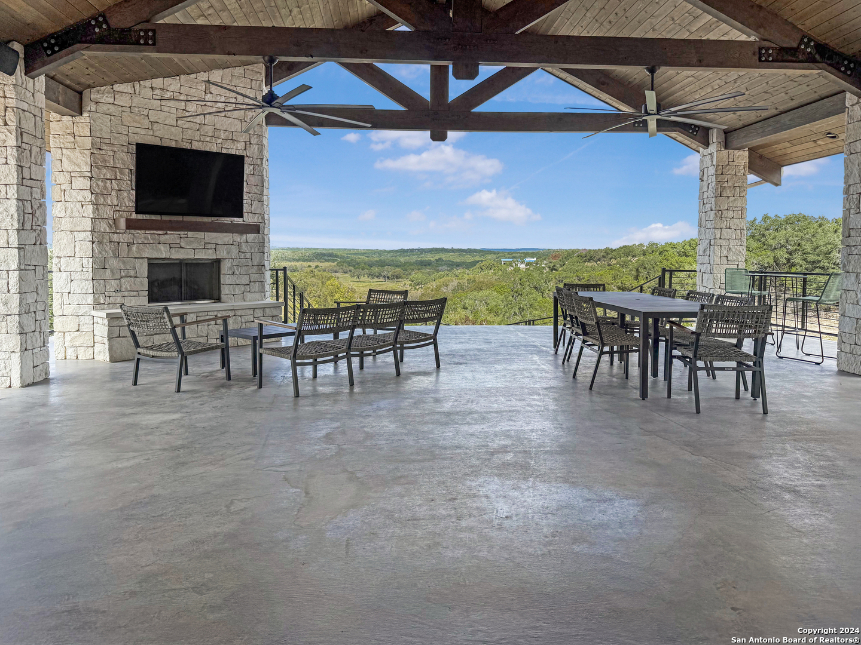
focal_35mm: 24
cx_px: 430
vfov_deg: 56.8
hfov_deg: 71.6
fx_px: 597
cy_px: 322
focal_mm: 6.76
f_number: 1.78
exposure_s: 1/2907
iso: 80
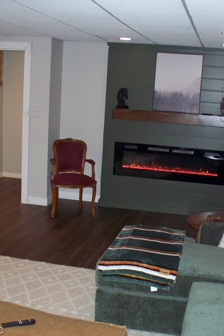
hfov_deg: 27.5
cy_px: 168
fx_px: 458
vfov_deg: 40.4
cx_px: 120
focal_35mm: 49
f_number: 2.8
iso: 200
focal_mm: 7.54
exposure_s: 1/30
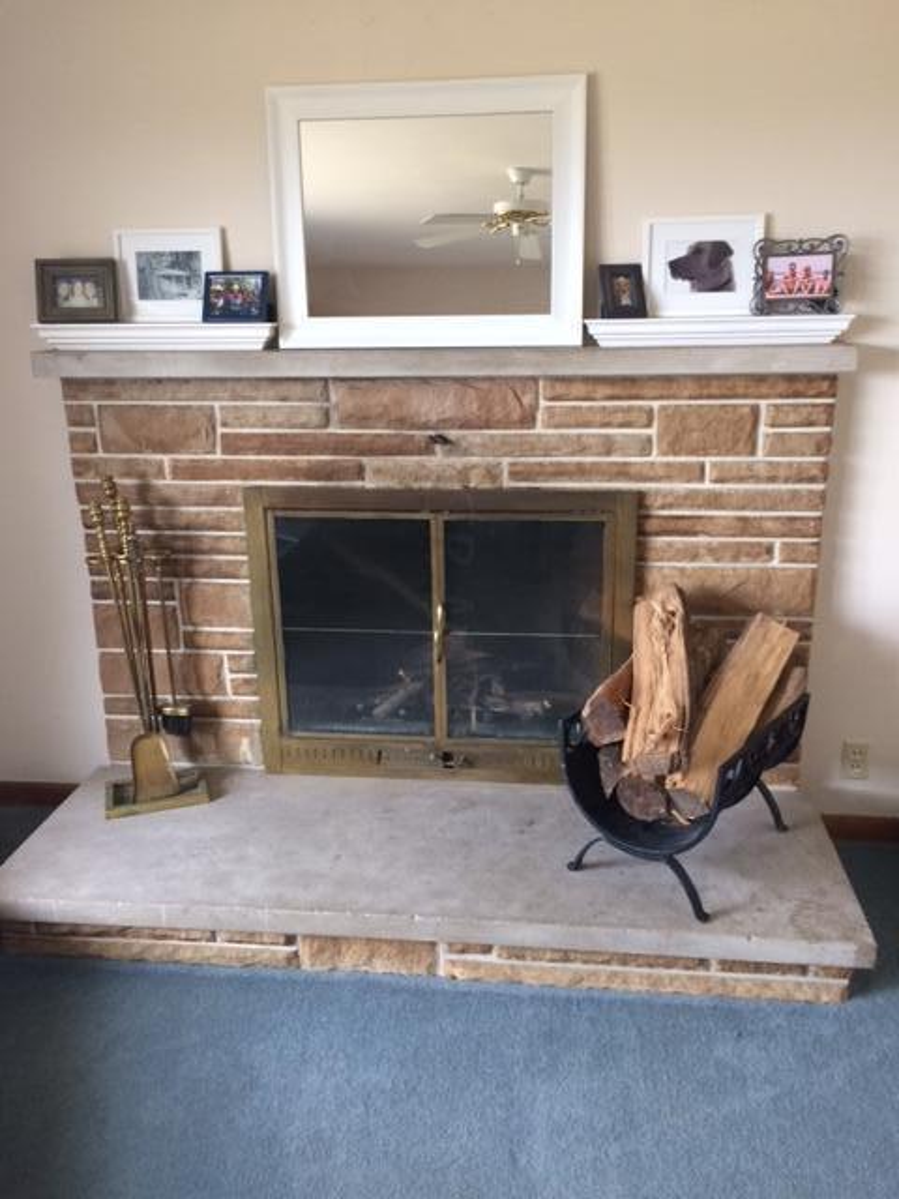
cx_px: 450
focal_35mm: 29
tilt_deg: -18.8
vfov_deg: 61.7
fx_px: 1004
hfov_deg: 48.2
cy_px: 600
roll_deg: +1.6
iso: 100
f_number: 2.2
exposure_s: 1/30
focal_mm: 4.15
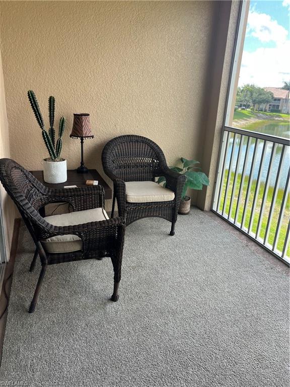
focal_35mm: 26
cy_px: 194
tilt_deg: -18.7
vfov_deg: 67.3
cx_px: 145
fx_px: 290
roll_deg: -2.8
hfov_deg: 53.1
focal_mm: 5.7
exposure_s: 1/308
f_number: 1.5
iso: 50
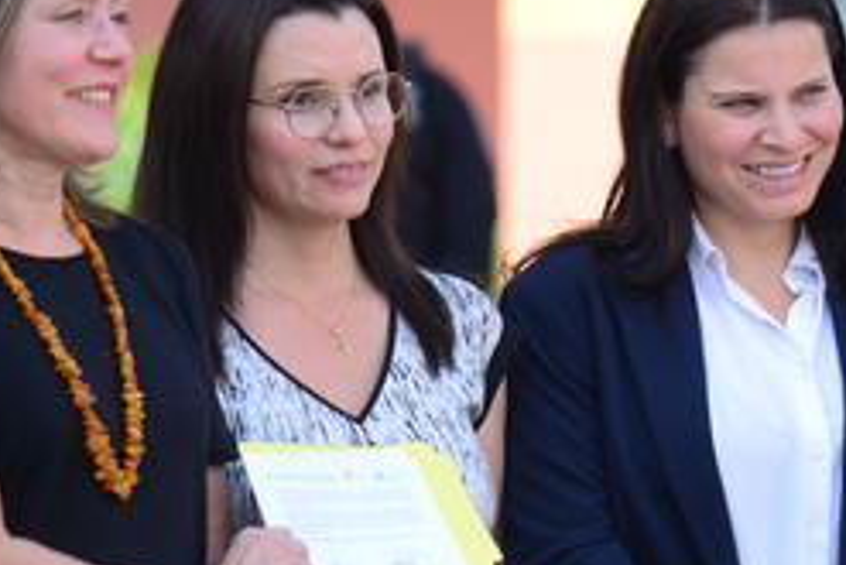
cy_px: 348
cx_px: 493
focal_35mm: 471
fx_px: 11075
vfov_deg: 2.9
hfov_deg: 4.4
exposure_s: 1/500
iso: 400
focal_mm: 260
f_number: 5.6
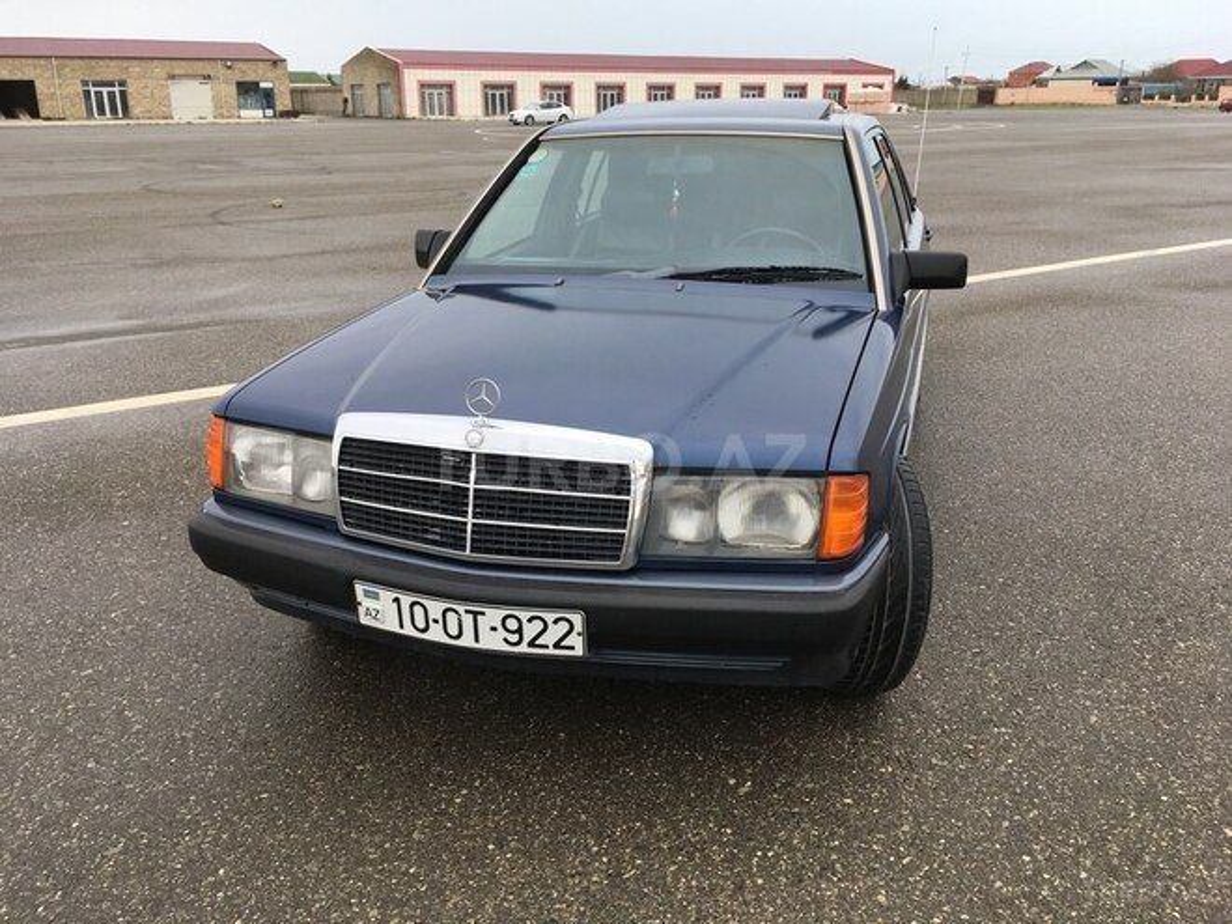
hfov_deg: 61.7
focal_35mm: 29
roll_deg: -0.7
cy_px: 462
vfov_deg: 48.2
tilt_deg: -18.6
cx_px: 616
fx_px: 1032
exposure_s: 1/388
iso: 25
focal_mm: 4.15
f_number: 2.2
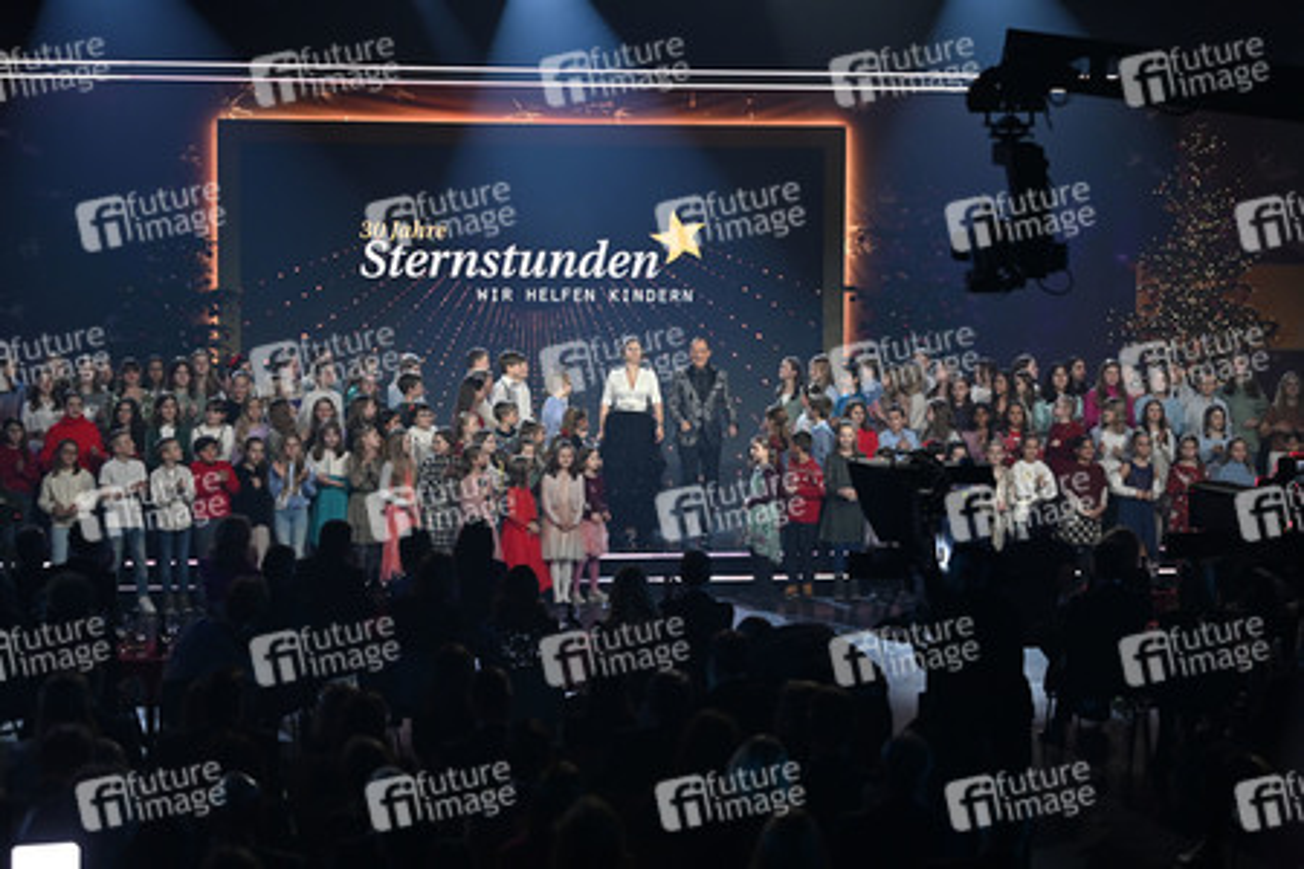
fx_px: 2535
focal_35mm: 70
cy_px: 434
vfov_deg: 19.5
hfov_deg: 28.8
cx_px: 652
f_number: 2.8
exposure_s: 1/400
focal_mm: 70
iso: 2000
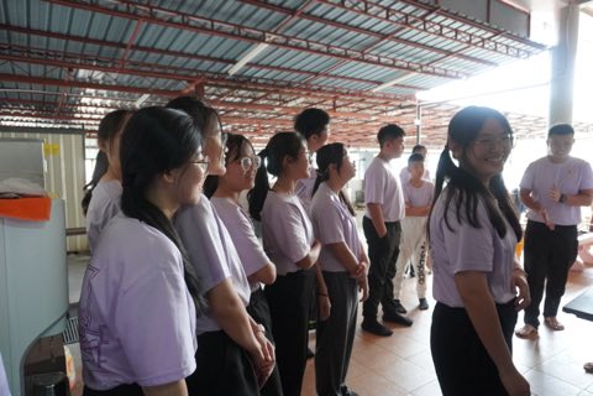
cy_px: 198
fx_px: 395
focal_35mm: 24
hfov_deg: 73.7
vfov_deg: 53.1
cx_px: 296
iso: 2500
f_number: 4
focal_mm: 16
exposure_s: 1/160
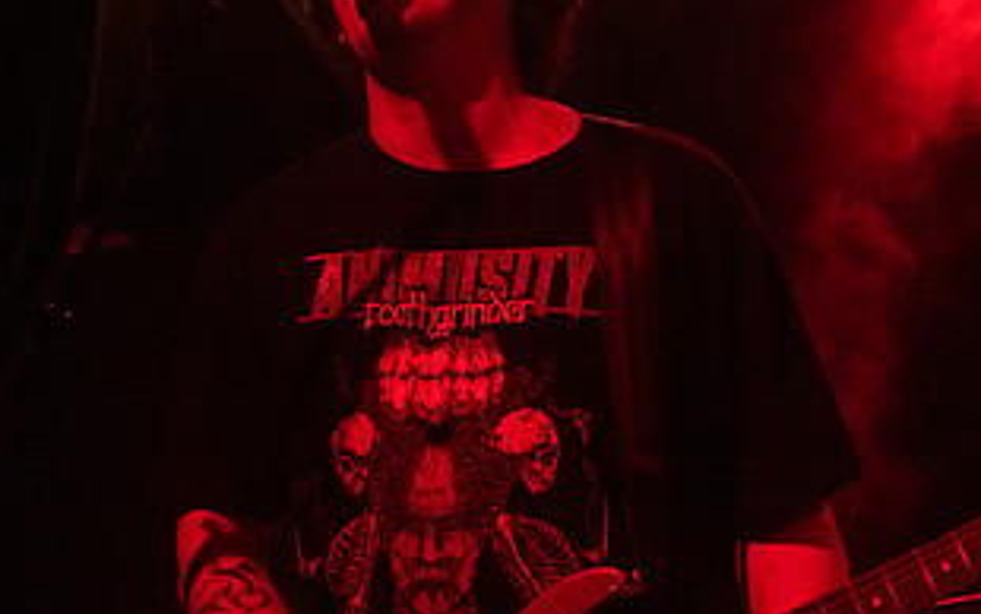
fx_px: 3156
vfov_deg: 11.1
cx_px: 579
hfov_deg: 17.7
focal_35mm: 118
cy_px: 269
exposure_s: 1/250
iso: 3200
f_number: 3.2
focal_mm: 58
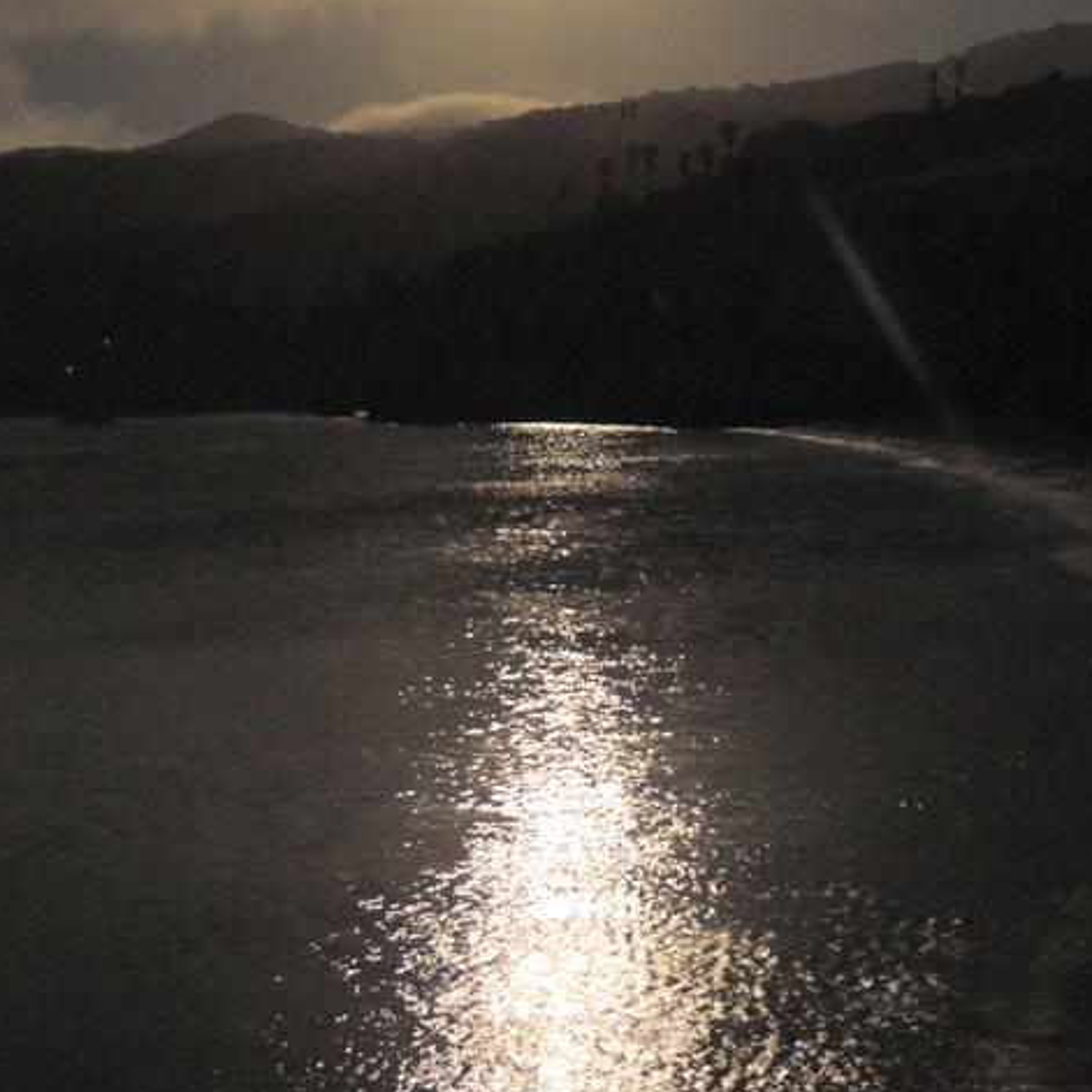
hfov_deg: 28.5
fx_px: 2141
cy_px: 547
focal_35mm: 60
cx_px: 696
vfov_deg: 28.6
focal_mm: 8.9
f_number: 3.6
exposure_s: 1
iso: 800
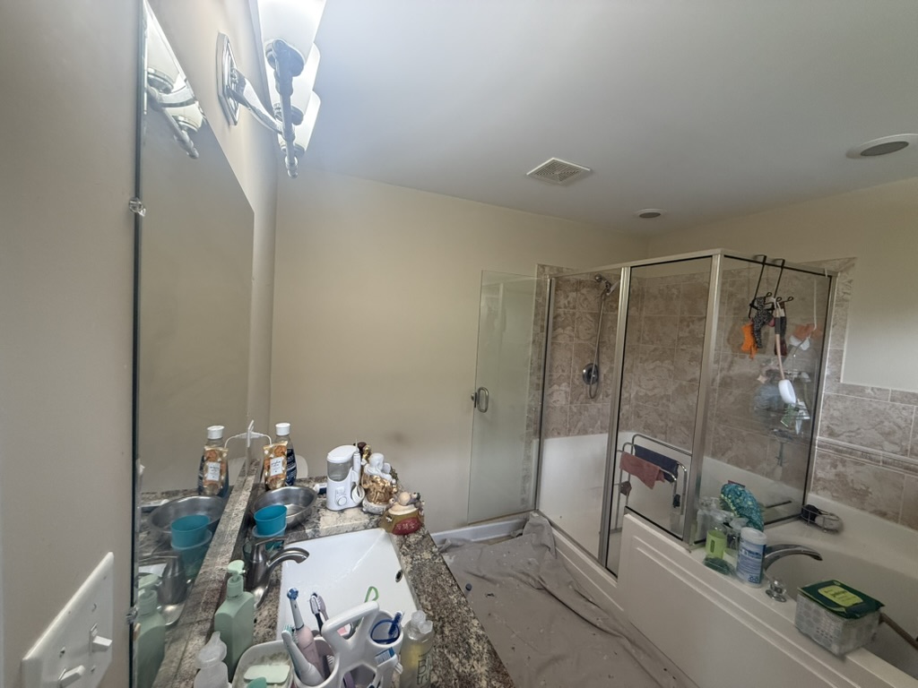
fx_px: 371
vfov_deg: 85.7
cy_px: 344
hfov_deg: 102.1
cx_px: 459
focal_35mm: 14
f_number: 2.2
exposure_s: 1/120
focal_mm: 2.22
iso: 320
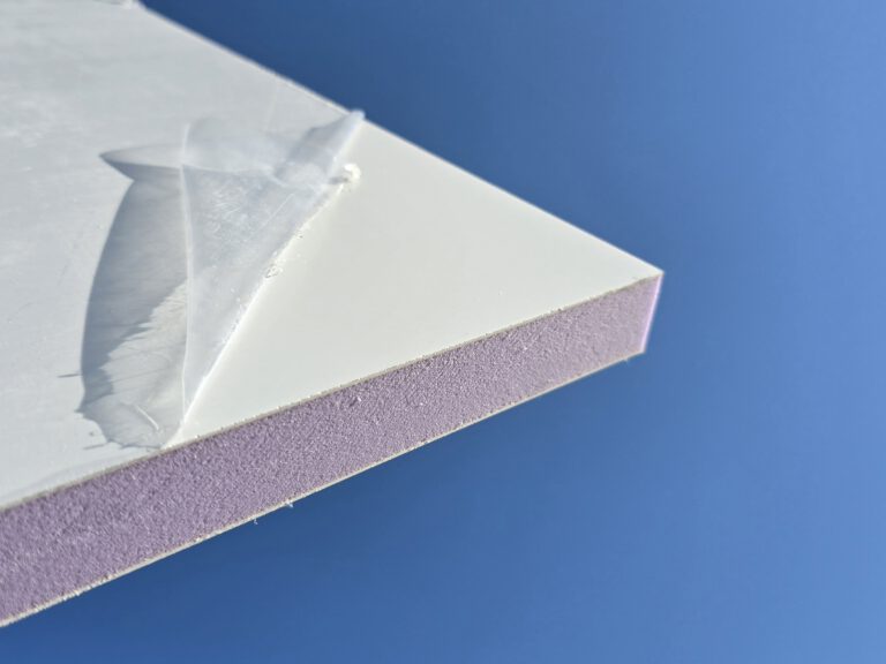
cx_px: 443
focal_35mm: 23
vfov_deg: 58.9
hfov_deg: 73.9
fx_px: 589
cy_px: 332
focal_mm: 6.3
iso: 12
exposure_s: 1/1111
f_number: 1.7
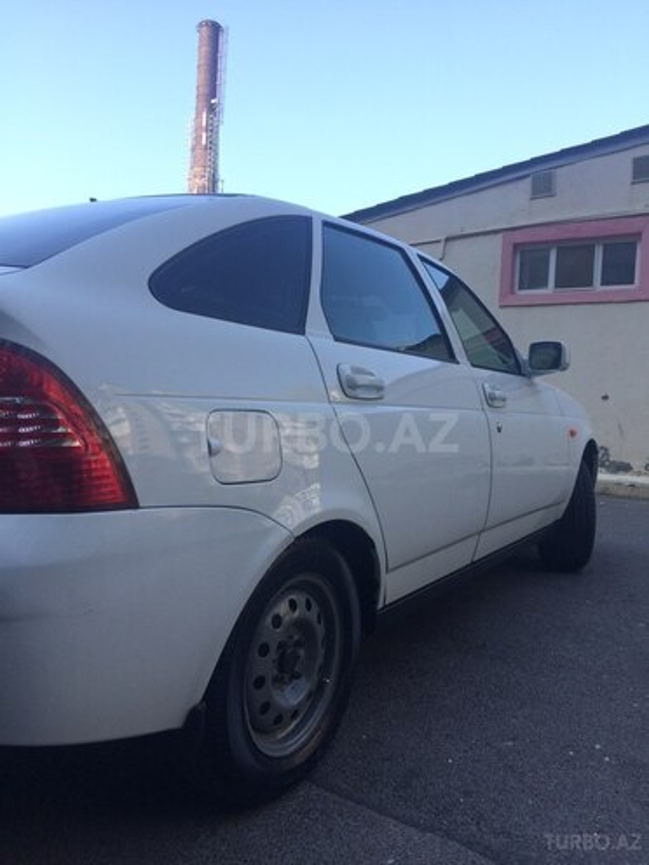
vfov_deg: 61.7
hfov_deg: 48.2
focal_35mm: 29
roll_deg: -2.2
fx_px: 725
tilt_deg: -0.6
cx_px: 324
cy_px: 432
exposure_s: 1/526
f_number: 2.2
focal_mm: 4.15
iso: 32
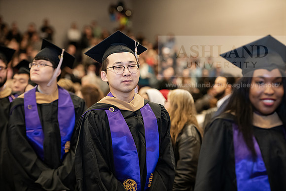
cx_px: 143
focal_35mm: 105
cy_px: 96
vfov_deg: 13.0
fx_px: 834
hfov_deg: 19.5
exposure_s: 1/200
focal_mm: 105
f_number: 3.2
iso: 2000
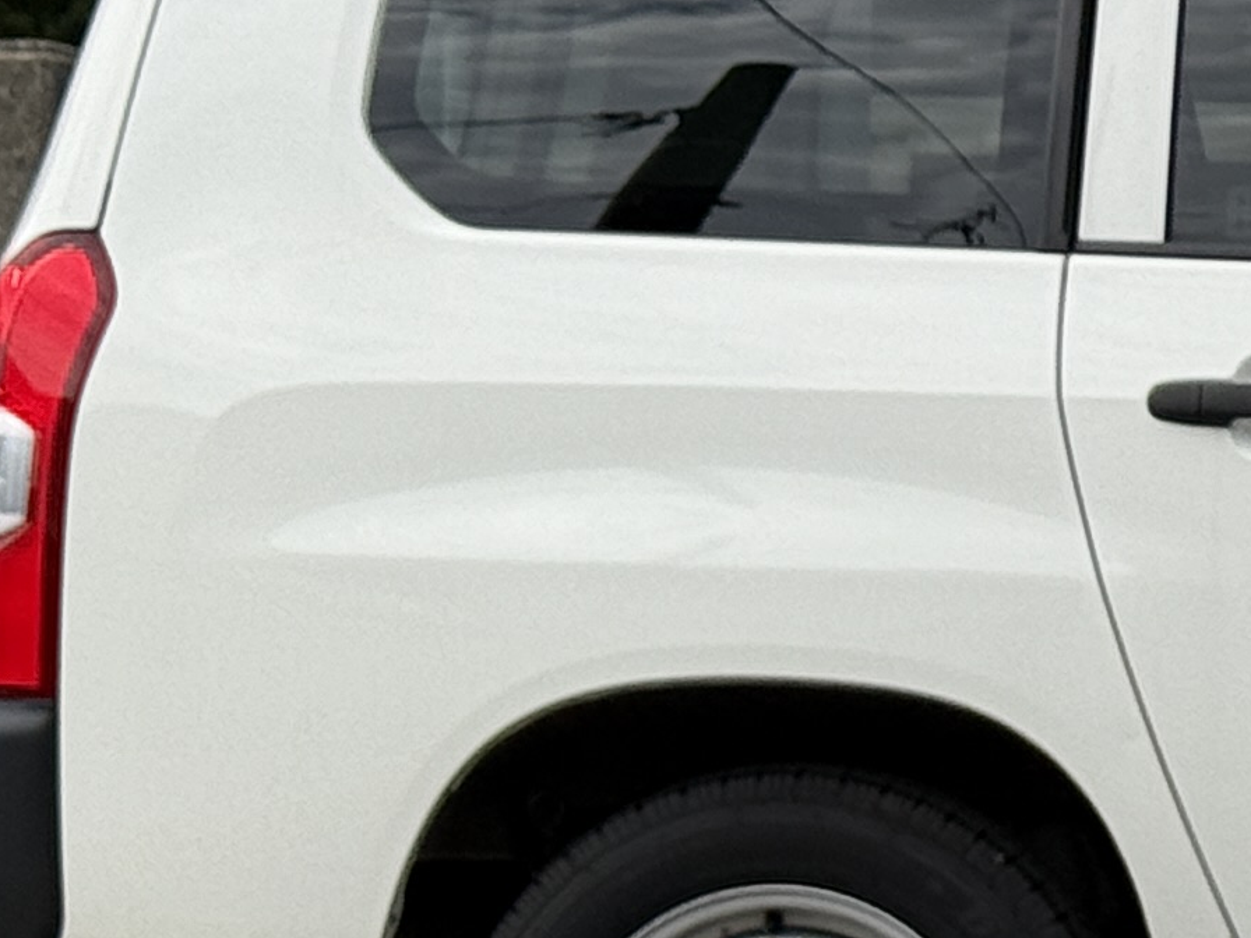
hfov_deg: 8.8
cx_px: 2217
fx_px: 7806
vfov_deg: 6.9
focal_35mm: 216
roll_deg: -1.1
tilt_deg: +1.5
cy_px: 426
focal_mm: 6.76
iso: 64
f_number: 1.78
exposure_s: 1/4878
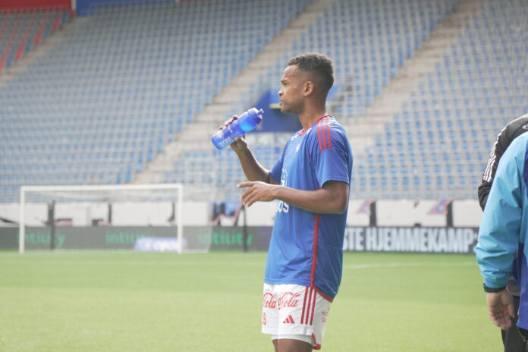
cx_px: 264
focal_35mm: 105
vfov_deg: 13.0
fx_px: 1540
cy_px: 176
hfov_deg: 19.5
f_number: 2.8
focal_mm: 70
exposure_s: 1/200
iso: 2000
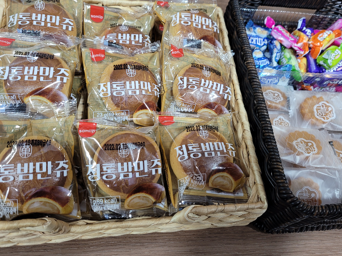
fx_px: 306
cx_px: 185
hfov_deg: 58.3
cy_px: 120
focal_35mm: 31
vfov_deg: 45.4
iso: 200
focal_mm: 5.4
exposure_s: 1/40
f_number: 1.8
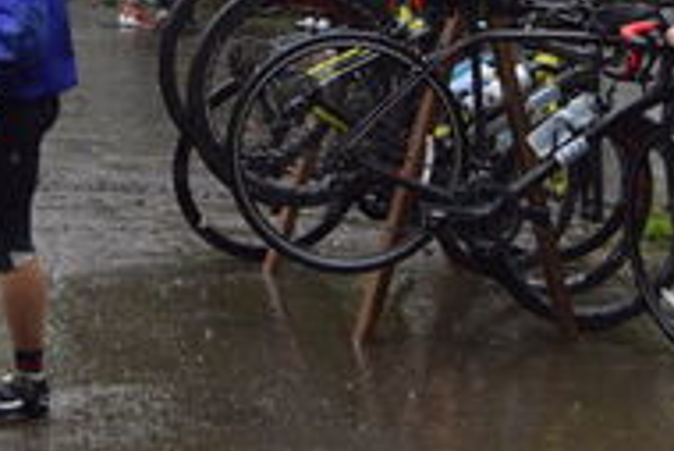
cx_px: 135
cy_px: -170
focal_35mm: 142
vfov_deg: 9.5
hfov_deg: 14.4
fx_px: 2661
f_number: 4.2
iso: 1000
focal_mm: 30
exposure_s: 1/500
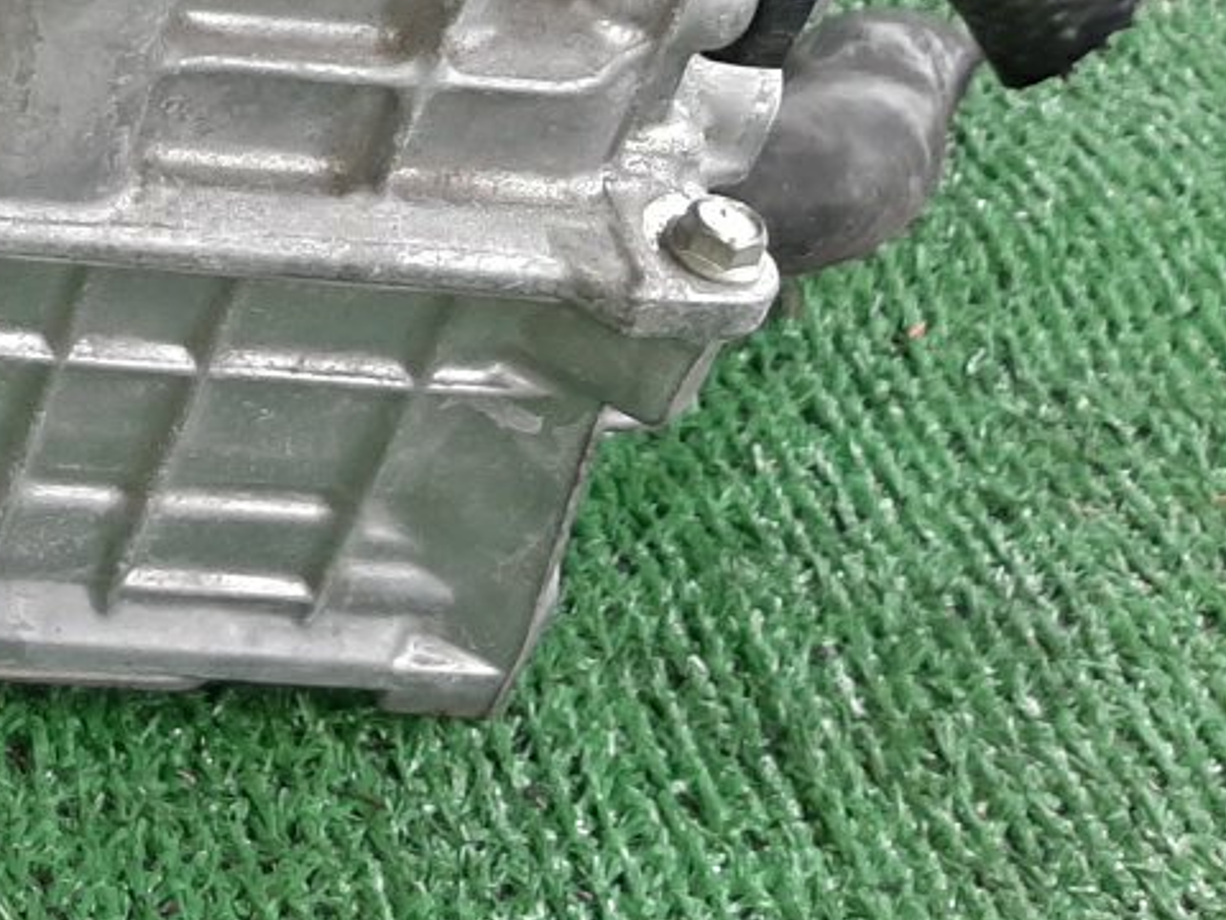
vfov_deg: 18.5
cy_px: 23
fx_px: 2763
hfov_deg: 21.2
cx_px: -608
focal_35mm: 78
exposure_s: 1/50
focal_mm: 3.93
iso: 96
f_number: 1.7
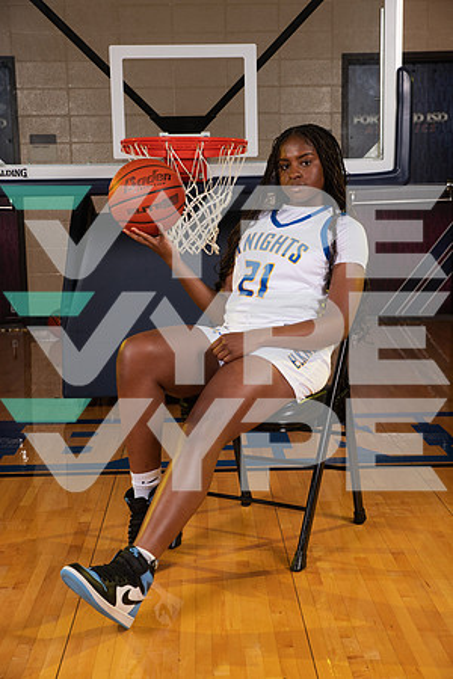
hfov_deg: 24.6
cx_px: 226
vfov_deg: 36.2
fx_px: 1038
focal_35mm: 55
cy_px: 340
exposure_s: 1/320
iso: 320
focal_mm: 55
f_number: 7.1
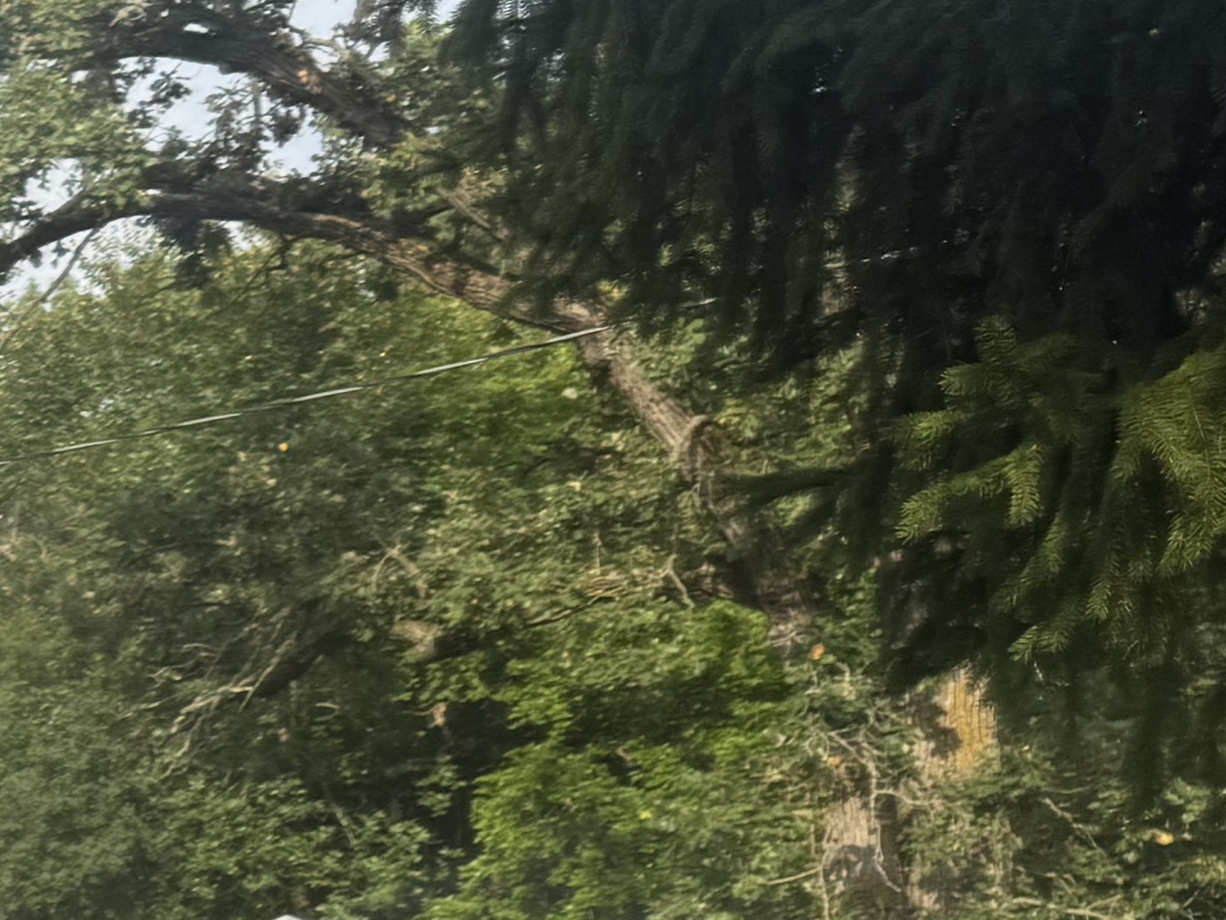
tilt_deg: +4.3
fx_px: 3436
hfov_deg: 17.7
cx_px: -718
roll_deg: -0.1
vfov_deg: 14.8
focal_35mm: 97
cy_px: 1058
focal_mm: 6.76
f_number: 1.78
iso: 80
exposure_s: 1/2110
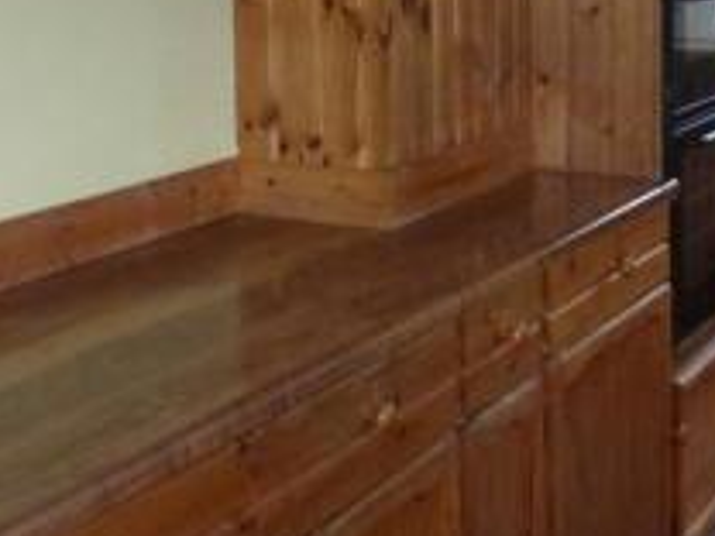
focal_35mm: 70
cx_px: 445
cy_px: -12
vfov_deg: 20.3
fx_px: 1446
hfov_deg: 27.7
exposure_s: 1/60
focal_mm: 4.3
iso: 800
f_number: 3.3
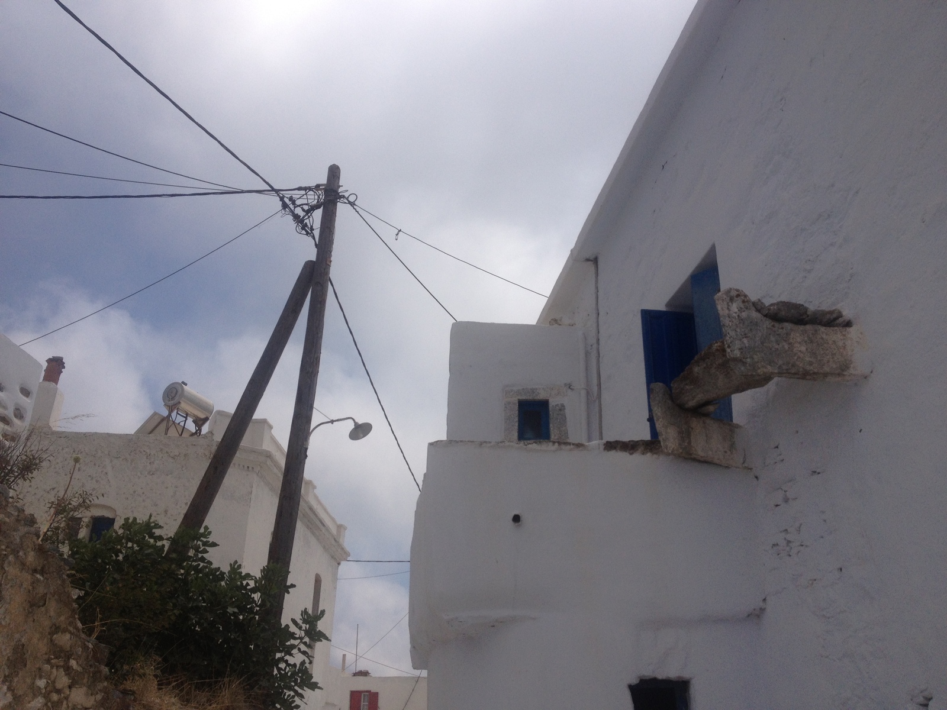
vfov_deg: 40.7
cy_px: 355
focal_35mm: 35
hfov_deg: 52.6
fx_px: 958
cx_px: 474
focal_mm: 4.28
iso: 50
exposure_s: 1/6135
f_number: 2.4
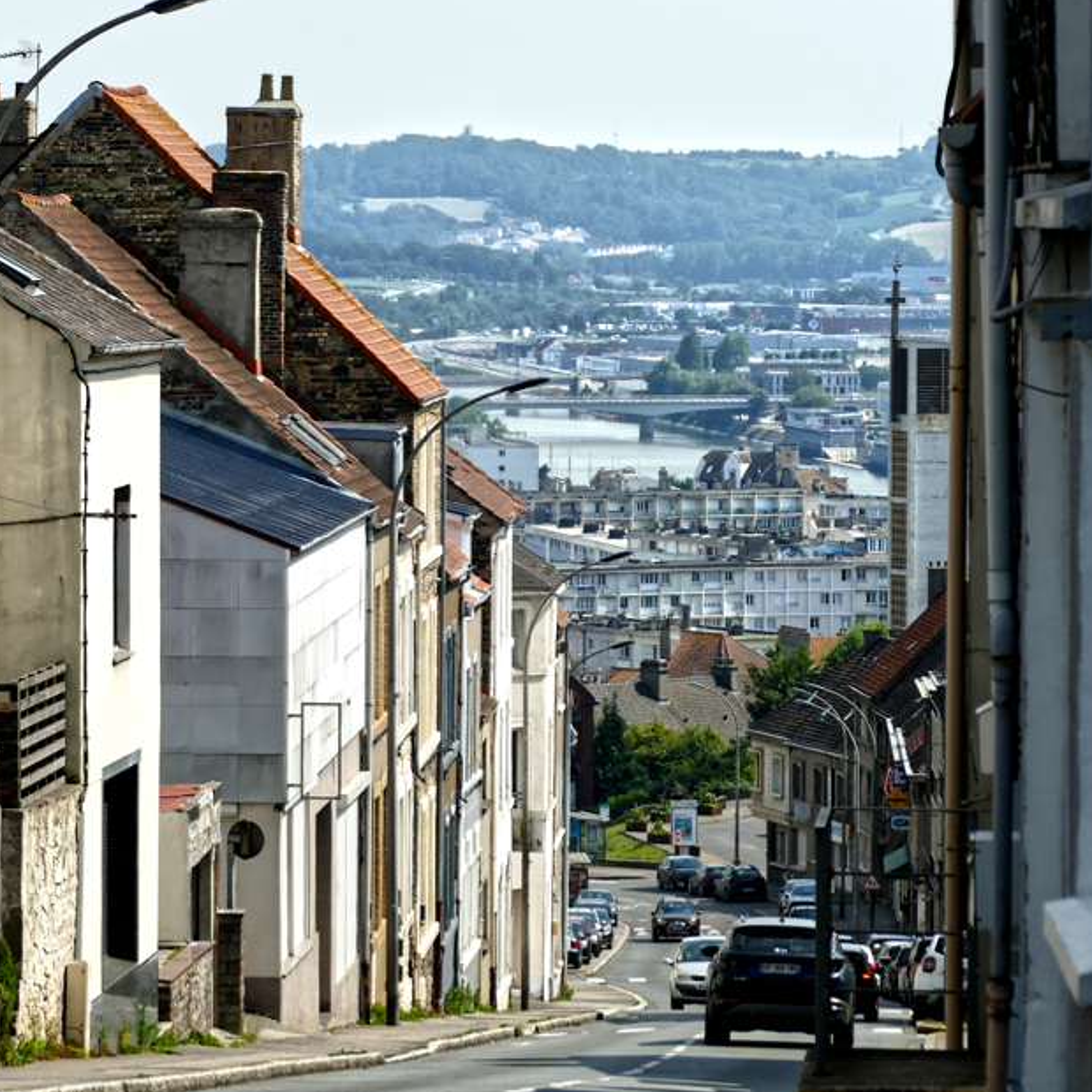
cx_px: 299
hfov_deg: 8.7
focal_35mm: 202
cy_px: 508
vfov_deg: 8.7
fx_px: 7209
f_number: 3.9
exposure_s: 1/1300
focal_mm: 52.4
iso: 125
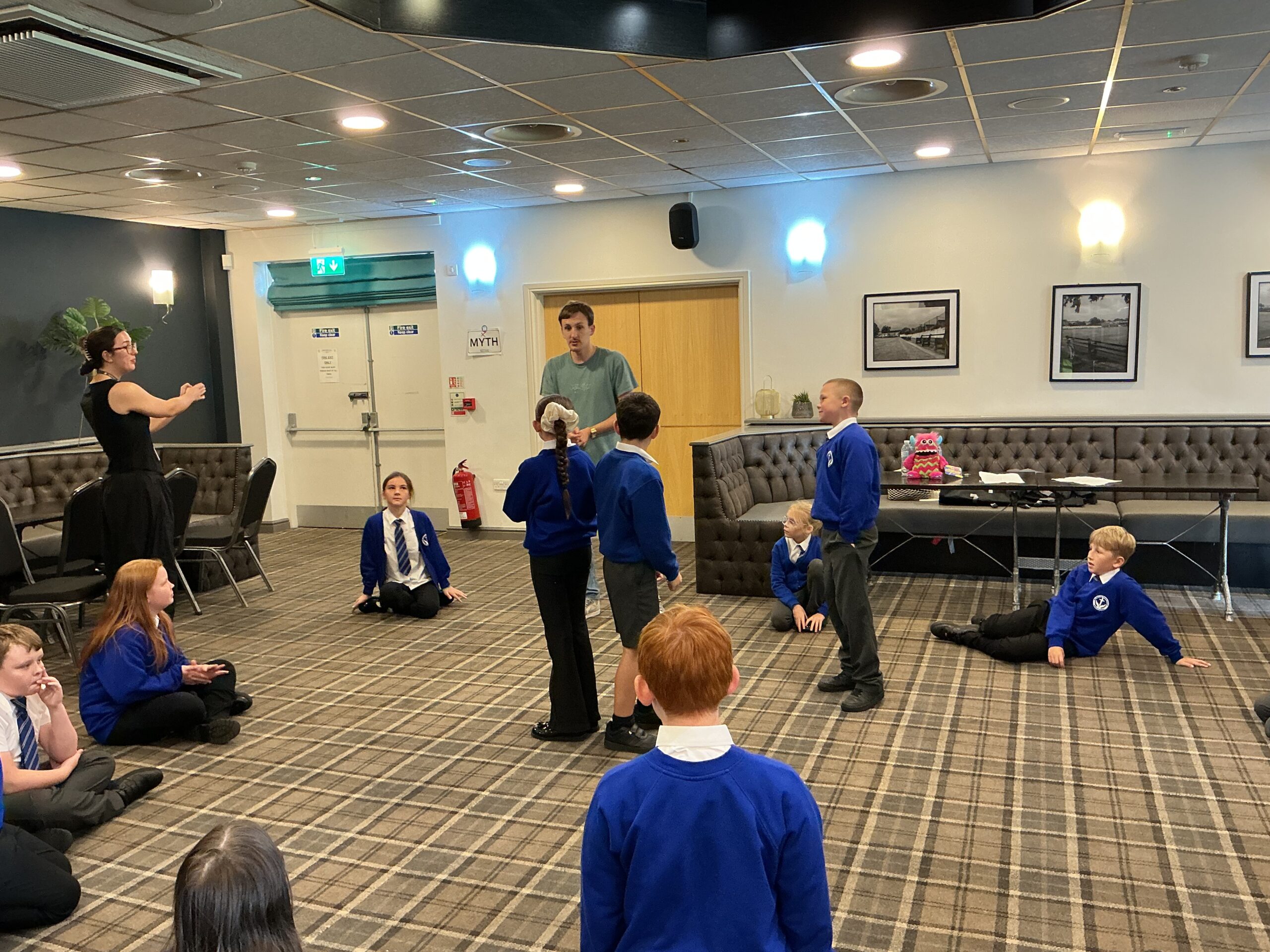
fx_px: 1064
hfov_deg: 61.7
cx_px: 635
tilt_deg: -7.9
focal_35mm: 29
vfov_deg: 48.2
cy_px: 476
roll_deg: +1.3
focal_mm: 3
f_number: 1.8
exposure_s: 1/50
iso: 160
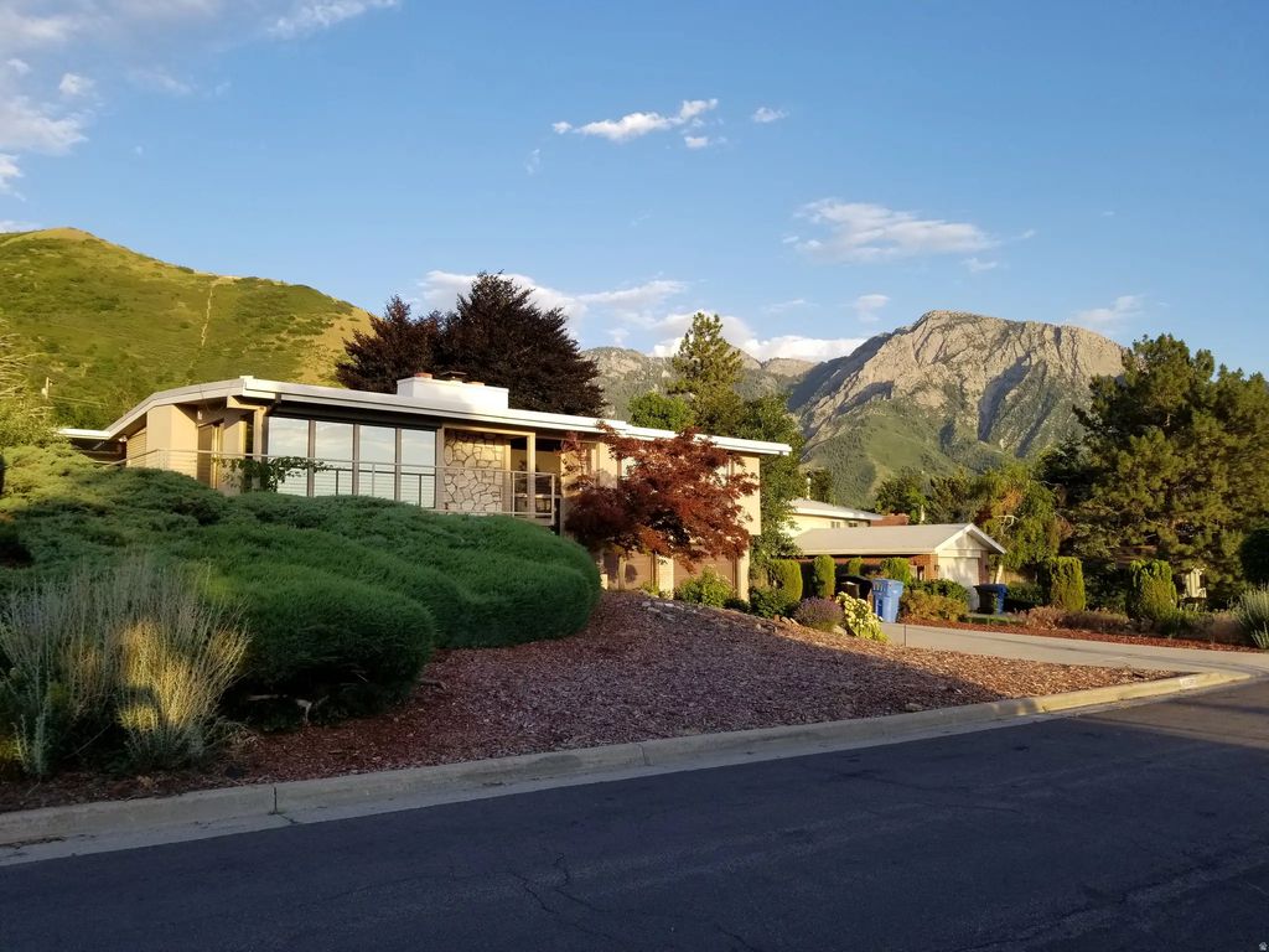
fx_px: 953
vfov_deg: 53.1
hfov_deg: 67.3
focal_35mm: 26
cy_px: 476
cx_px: 634
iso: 50
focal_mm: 4.3
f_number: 1.7
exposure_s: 1/806
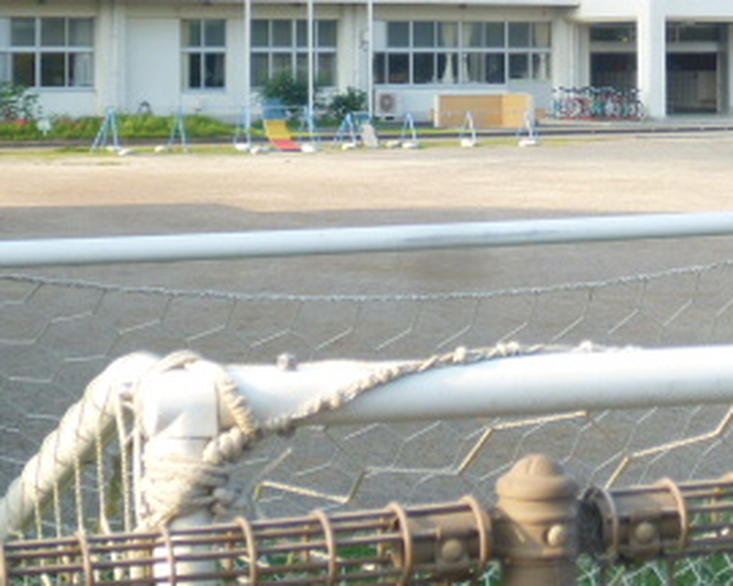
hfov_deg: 17.2
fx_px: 2408
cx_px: 543
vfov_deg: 13.7
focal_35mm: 111
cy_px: 0
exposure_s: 1/200
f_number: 3.6
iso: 100
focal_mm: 8.5
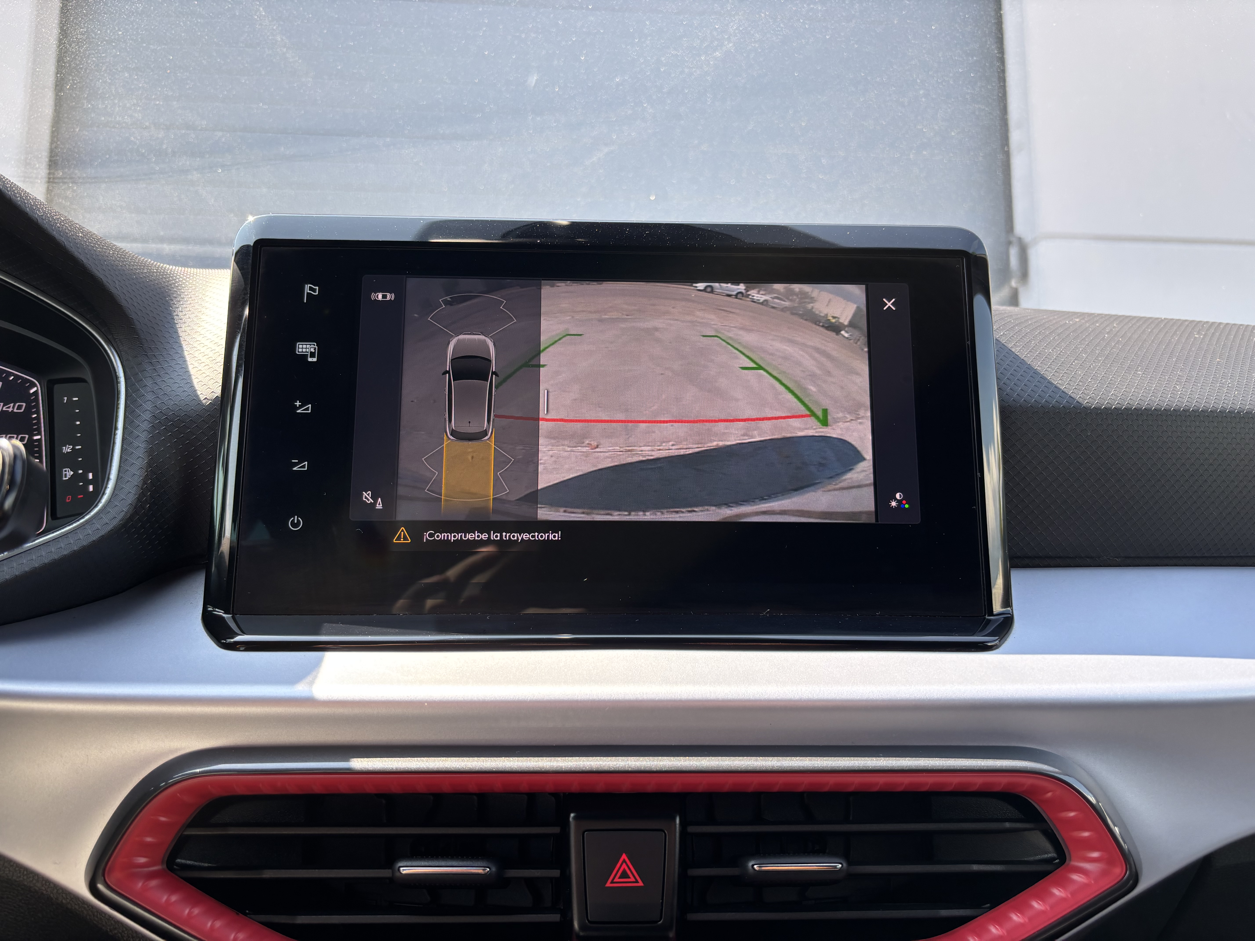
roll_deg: +0.2
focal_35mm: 26
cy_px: 470
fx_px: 943
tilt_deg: +7.5
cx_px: 628
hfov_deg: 67.3
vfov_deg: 53.1
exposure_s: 1/190
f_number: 1.6
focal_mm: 5.96
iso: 40
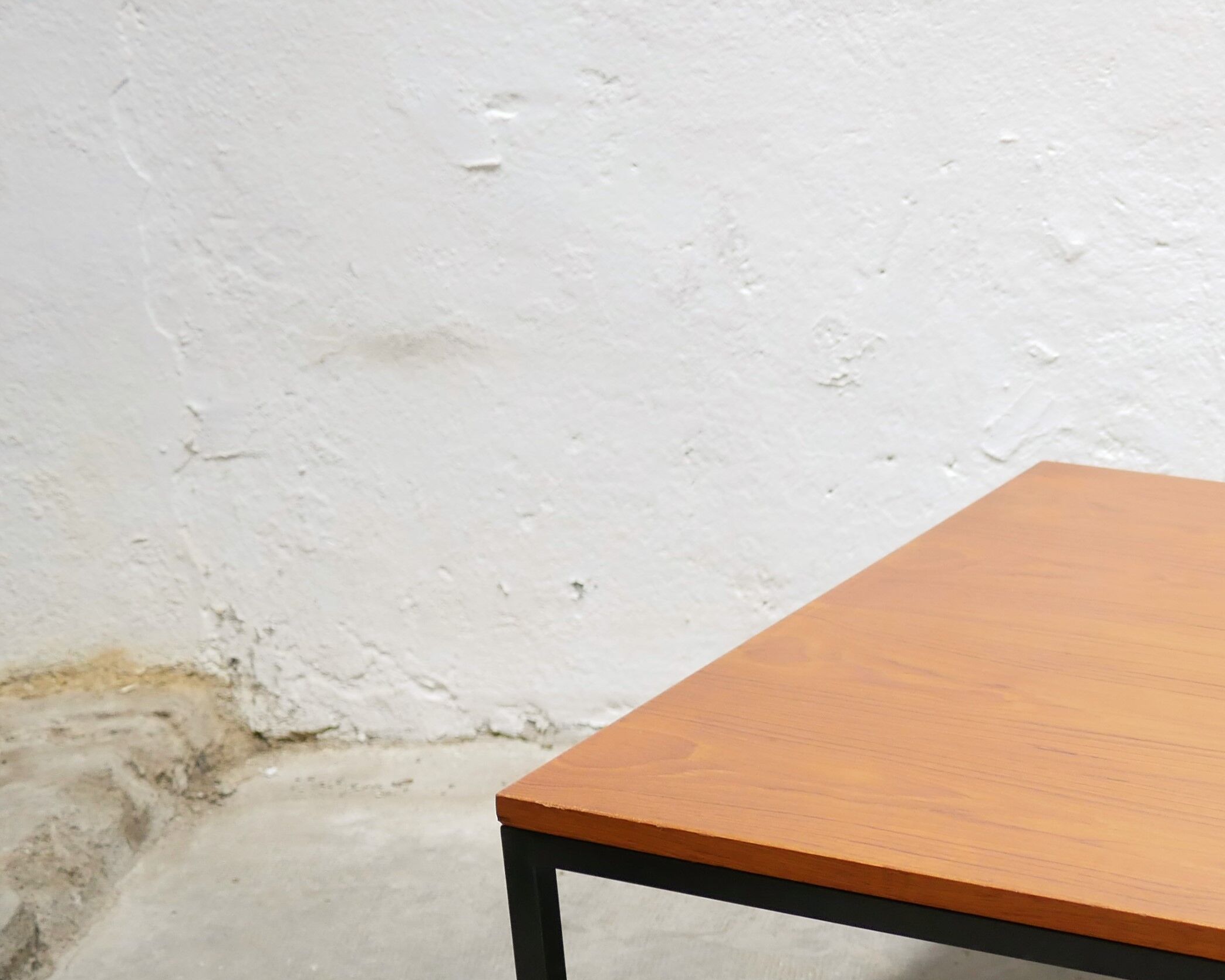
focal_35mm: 84
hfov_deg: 21.7
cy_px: 769
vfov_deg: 18.1
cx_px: 1307
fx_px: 3046
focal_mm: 20
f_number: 1.7
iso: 500
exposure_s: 1/60
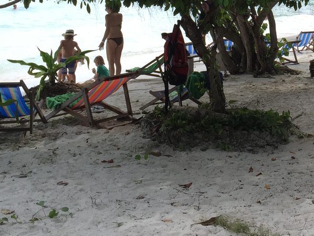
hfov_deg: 24.3
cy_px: -34
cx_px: 309
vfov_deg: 18.3
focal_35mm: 77
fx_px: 698
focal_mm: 4.15
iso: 32
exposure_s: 1/648
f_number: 2.2
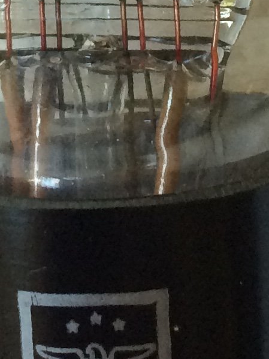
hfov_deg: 9.4
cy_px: -161
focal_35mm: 158
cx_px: 34
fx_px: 1638
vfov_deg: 12.0
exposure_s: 1/33
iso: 160
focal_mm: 4.15
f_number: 2.2
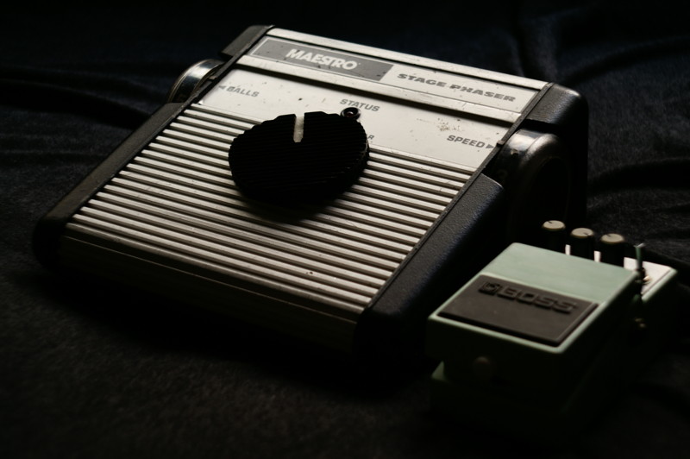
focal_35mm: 75
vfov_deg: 18.2
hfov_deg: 27.0
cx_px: 345
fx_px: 1436
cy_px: 230
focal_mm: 50
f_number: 5.6
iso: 200
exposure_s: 1/25
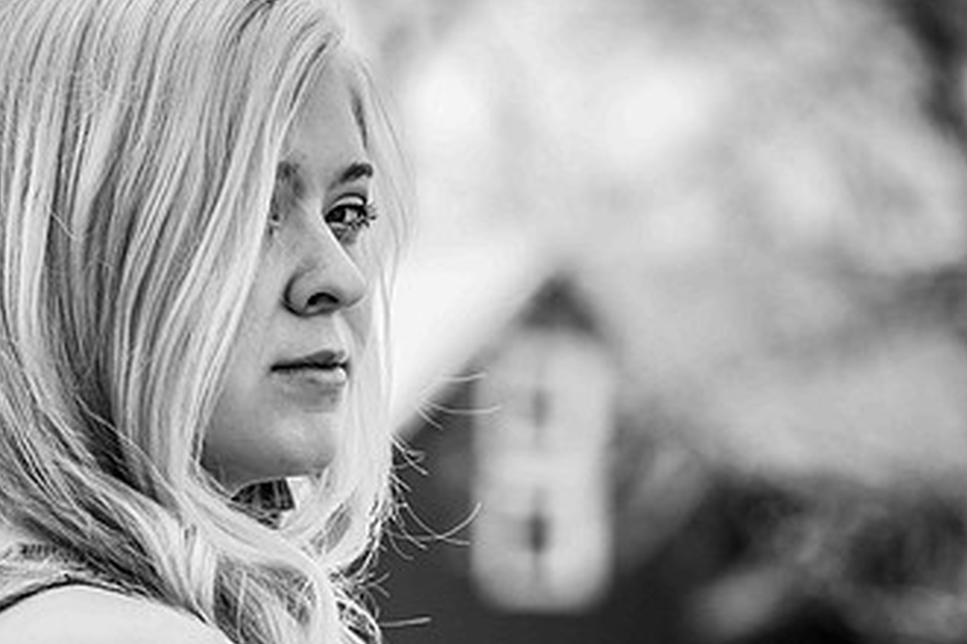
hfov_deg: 8.7
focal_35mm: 237
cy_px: 388
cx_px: 261
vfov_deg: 5.8
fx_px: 6366
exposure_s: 1/2500
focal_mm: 135
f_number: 5.6
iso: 640
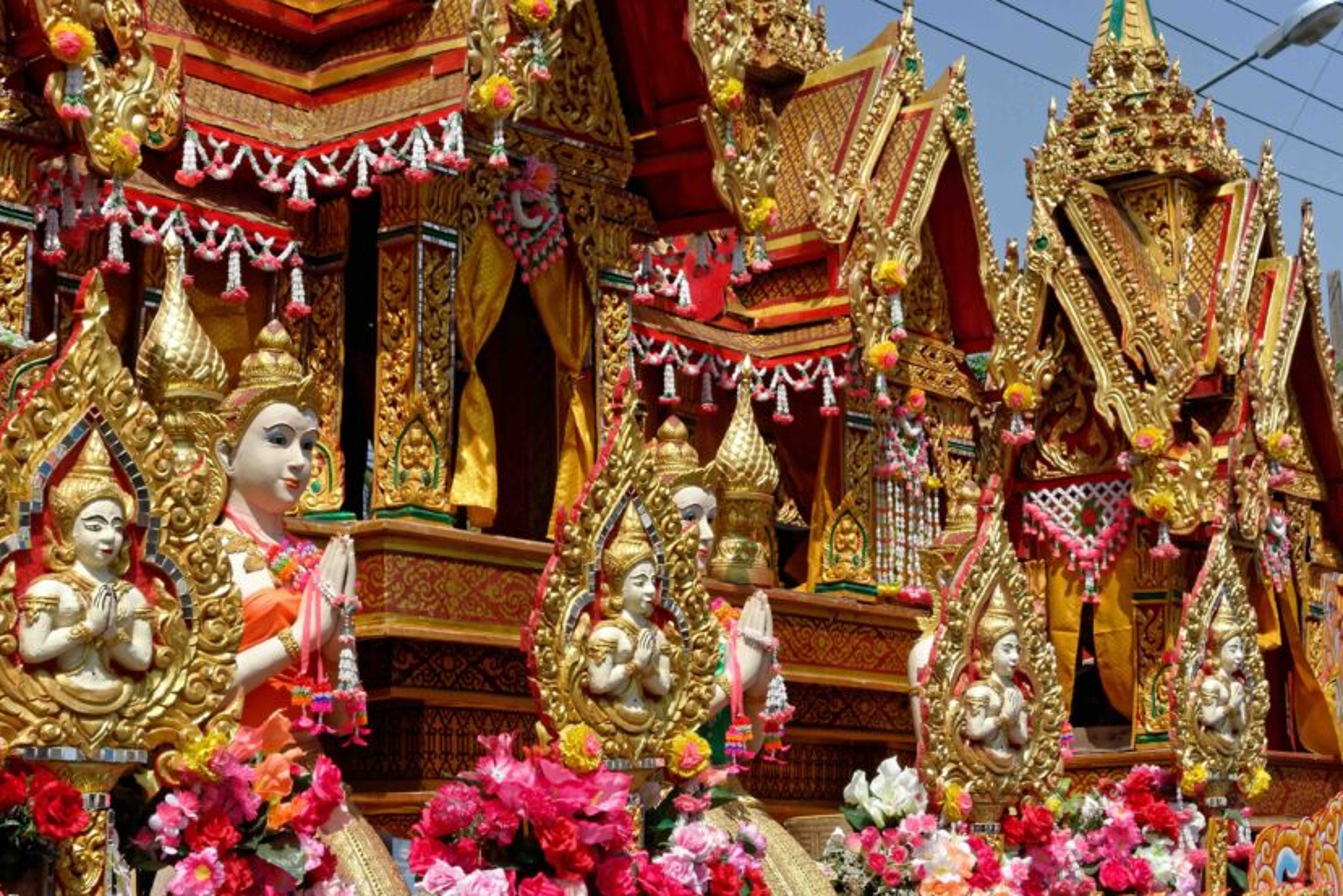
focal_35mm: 63
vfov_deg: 21.6
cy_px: 459
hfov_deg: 31.8
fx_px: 2351
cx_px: 559
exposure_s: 1/800
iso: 125
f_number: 5.6
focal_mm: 19.1
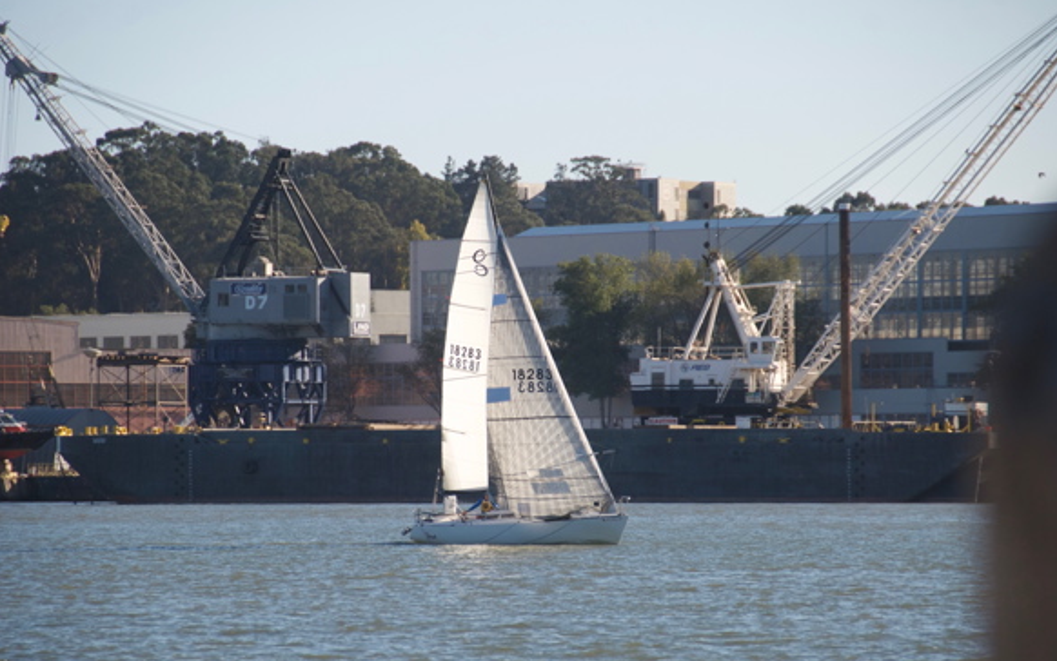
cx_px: 543
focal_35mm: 268
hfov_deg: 7.8
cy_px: 355
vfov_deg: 4.9
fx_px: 7722
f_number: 5.6
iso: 250
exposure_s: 1/800
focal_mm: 170
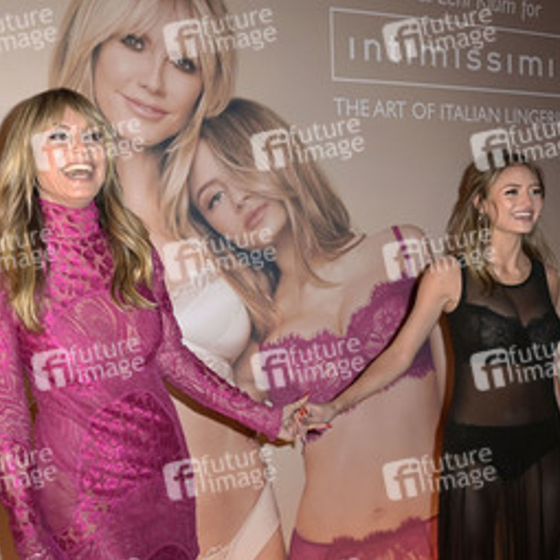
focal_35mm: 36
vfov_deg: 46.0
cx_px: 249
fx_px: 659
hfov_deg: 46.0
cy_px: 310
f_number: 5
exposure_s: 1/80
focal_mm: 24
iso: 2000
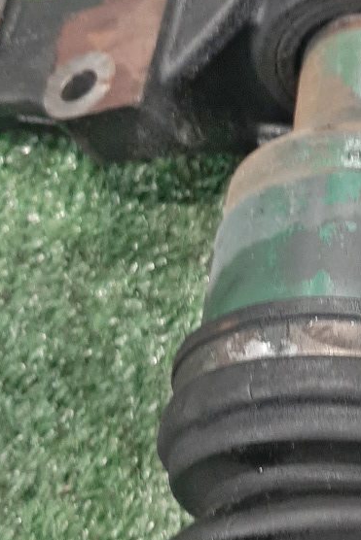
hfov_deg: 18.9
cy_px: 220
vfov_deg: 28.8
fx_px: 1052
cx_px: 376
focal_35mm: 70
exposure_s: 1/25
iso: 167
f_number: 1.7
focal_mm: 3.93
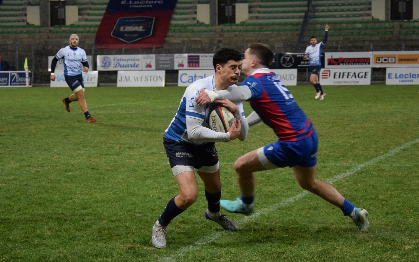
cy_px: 99
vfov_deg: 11.0
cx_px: 231
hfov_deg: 17.5
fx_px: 1359
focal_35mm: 119
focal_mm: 58
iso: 2800
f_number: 5
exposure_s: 1/500
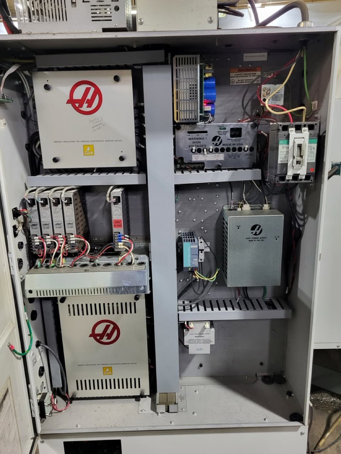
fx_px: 341
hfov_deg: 53.1
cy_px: 227
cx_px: 170
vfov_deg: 67.3
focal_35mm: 26
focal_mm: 5.4
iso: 500
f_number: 1.8
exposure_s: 1/40
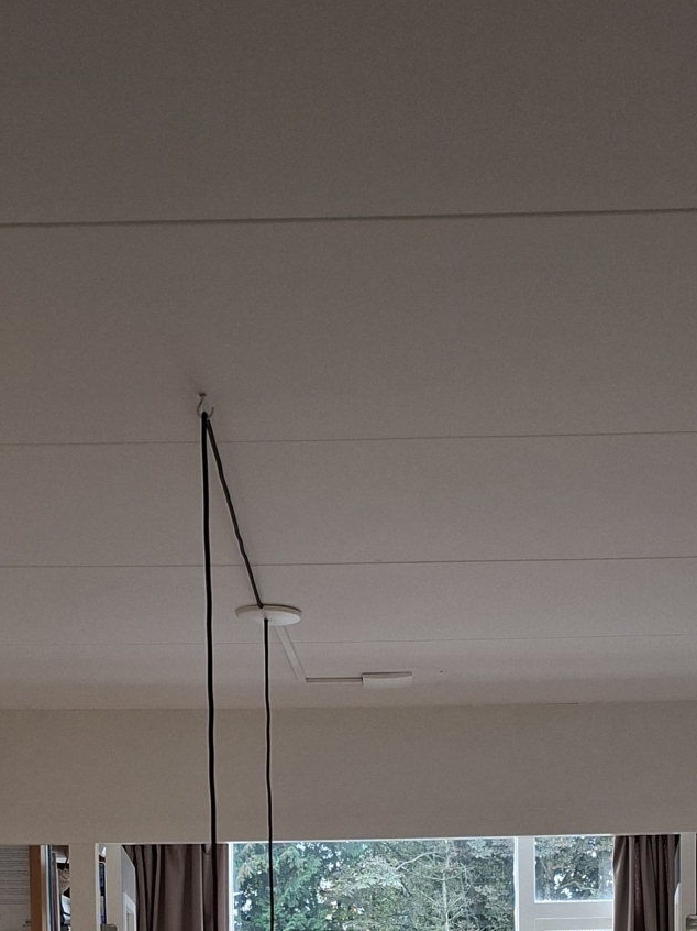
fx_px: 1558
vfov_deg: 29.8
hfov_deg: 25.2
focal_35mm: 58
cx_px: 406
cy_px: 1029
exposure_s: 1/104
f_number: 1.8
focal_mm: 5.54
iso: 50
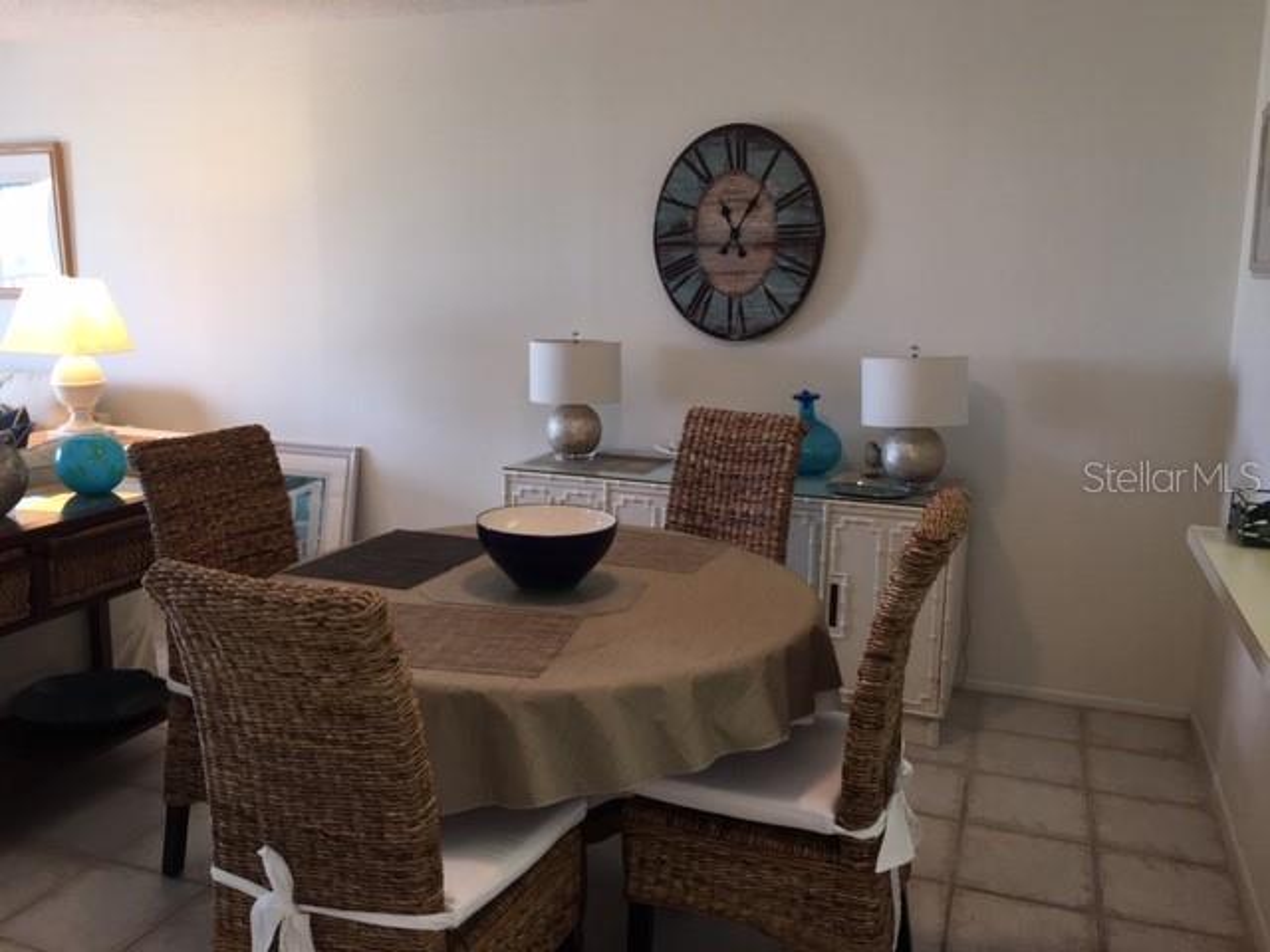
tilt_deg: -8.9
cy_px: 476
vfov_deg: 48.2
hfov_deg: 61.7
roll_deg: -1.0
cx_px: 635
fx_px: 1064
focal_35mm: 29
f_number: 2.2
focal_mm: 4.15
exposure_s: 1/30
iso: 50
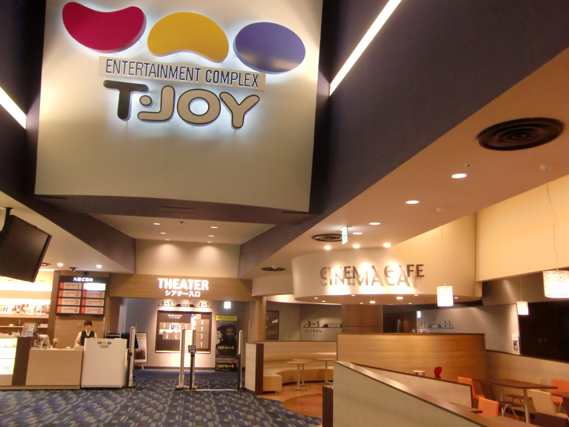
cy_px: 214
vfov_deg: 48.2
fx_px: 477
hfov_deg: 61.7
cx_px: 284
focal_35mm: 29
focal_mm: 5.2
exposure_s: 1/20
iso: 400
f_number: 3.5
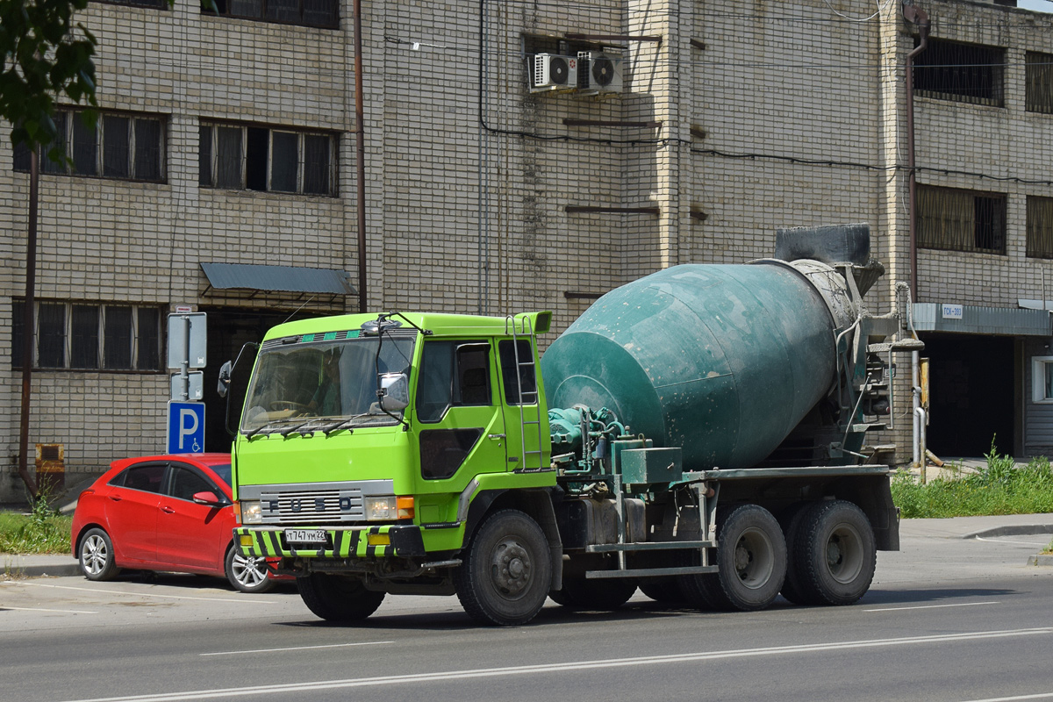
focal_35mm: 82
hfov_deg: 24.6
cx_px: 526
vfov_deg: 16.6
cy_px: 351
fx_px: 2413
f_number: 6.3
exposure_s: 1/1250
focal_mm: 55
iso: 200
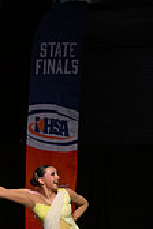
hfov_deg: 4.3
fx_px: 2008
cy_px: 213
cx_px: -227
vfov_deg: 6.5
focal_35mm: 315
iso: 8000
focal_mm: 91
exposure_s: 1/1000
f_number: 4
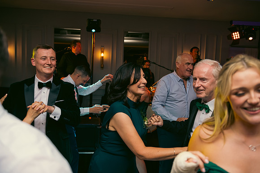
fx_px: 231
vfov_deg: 41.1
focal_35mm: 32
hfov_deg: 58.7
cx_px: 130
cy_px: 86
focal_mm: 32
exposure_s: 1/160
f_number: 3.5
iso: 800
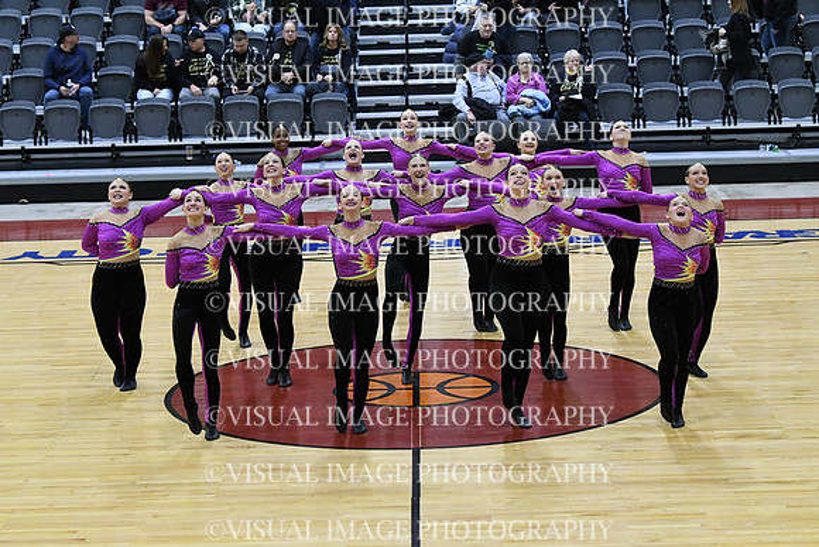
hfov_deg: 19.5
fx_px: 2389
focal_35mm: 105
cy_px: 274
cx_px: 410
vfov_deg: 13.0
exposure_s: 1/400
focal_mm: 70
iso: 5000
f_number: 4
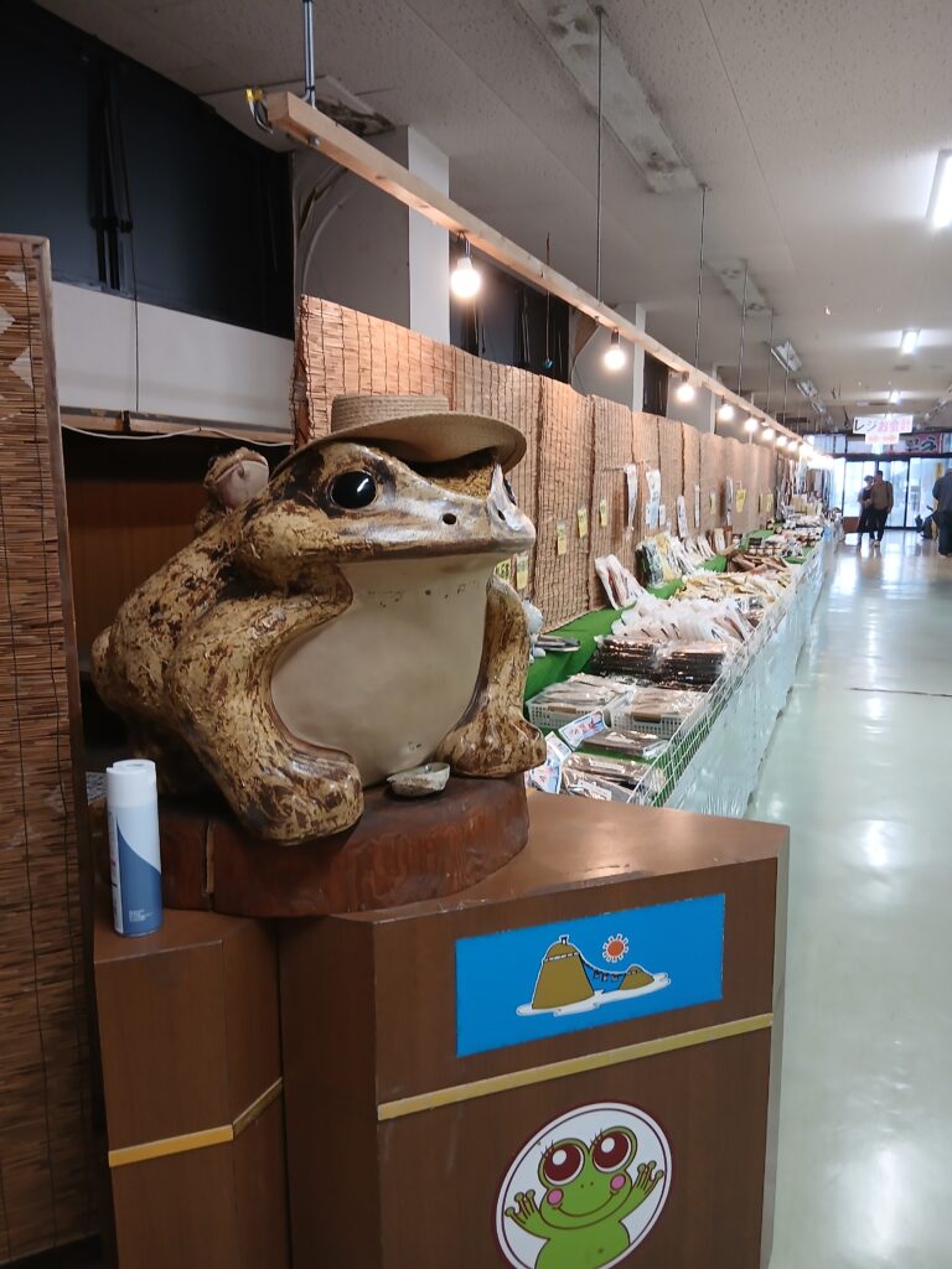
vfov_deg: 67.3
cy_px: 634
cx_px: 476
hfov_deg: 53.1
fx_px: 953
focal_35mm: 26
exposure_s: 1/40
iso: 200
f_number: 1.8
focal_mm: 3.86
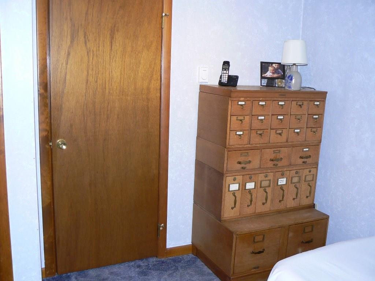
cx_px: 188
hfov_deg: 51.4
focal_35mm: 36
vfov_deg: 39.7
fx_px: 390
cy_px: 140
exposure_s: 1/30
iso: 125
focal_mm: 6
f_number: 2.8
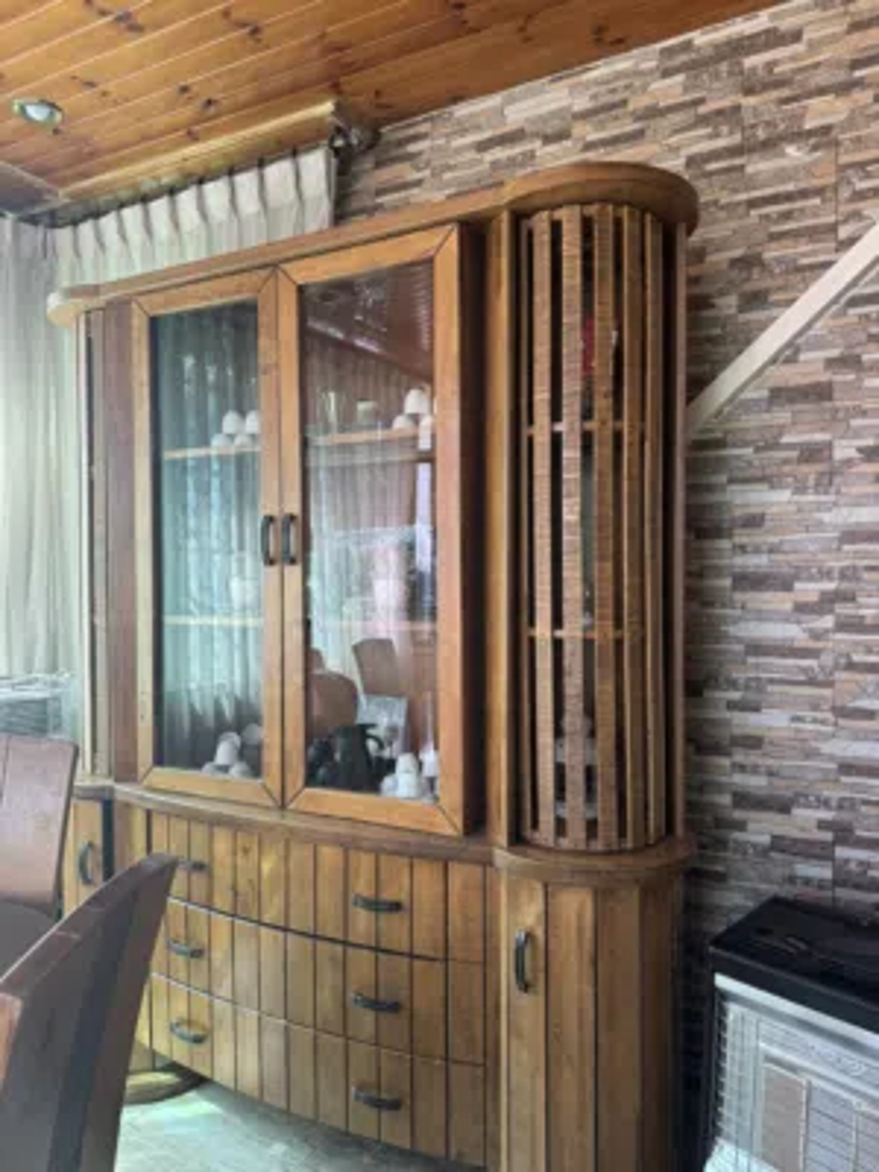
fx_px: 813
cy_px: 586
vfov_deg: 71.6
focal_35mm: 24
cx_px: 440
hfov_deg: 56.8
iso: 200
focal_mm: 6.76
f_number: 1.78
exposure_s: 1/115
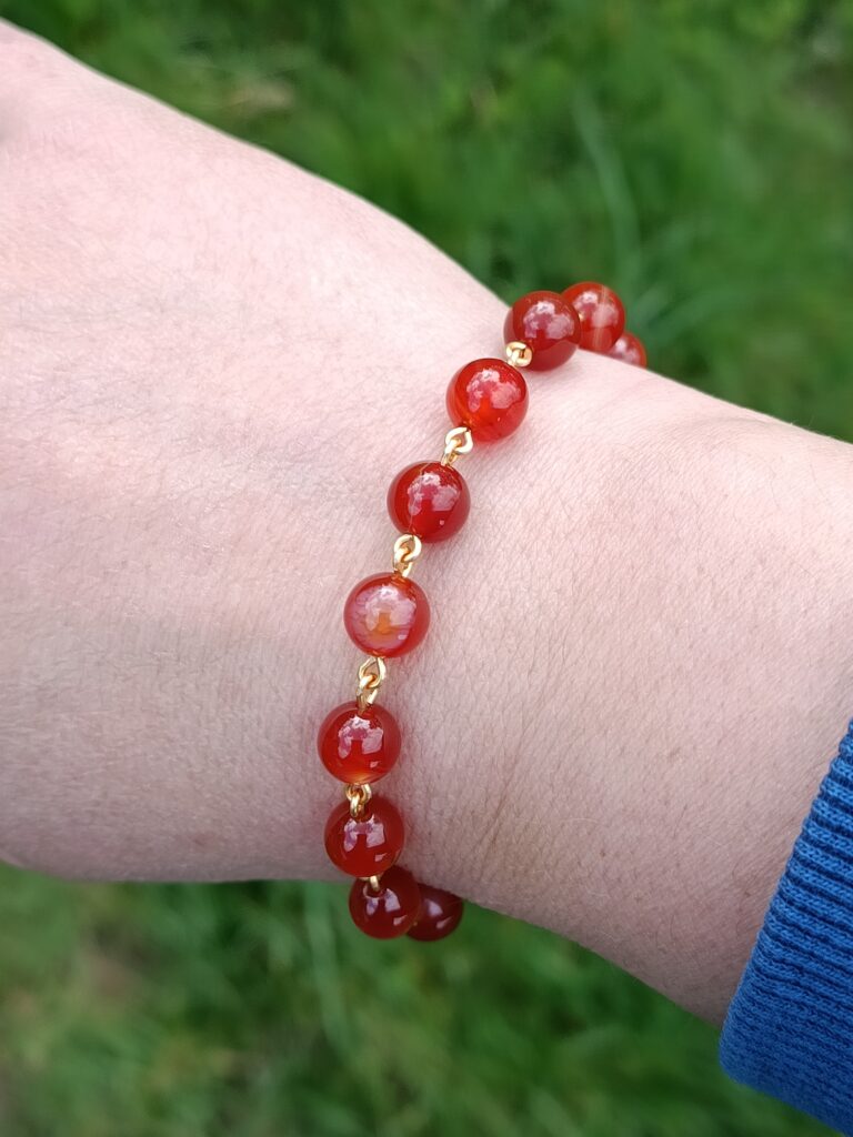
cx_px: 426
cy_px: 568
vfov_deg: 39.7
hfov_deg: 30.3
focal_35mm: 48
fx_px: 1577
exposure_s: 1/101
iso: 50
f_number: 1.7
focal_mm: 5.24
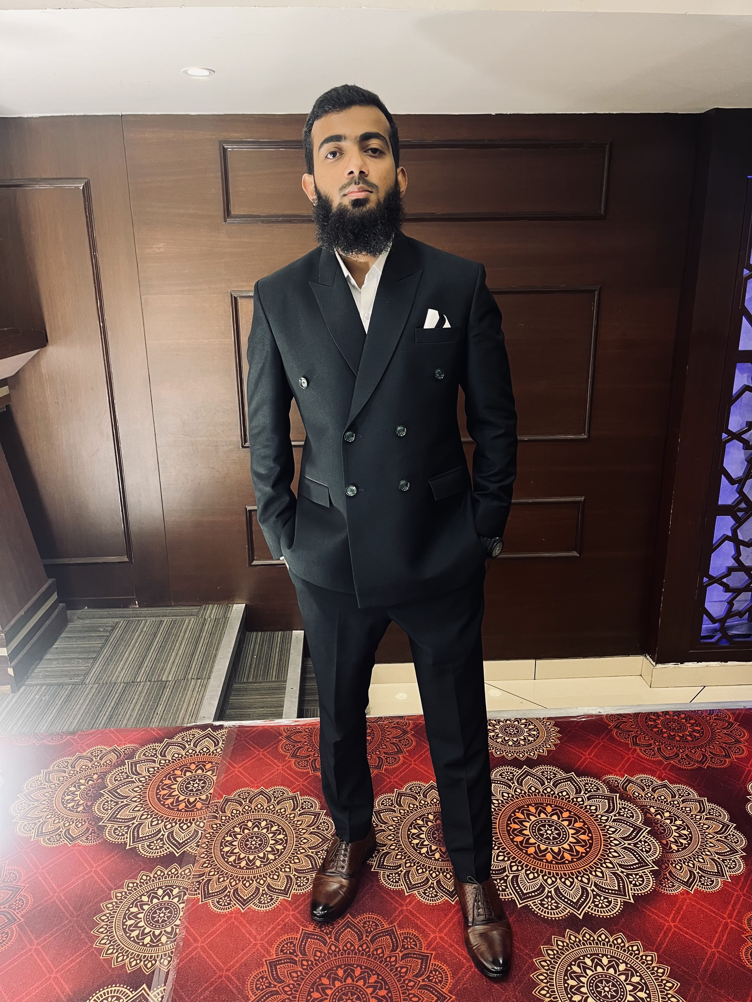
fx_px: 753
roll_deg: +1.4
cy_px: 501
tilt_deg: -16.3
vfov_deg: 67.3
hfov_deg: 53.1
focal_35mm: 26
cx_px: 376
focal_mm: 5.1
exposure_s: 1/50
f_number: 1.6
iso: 125
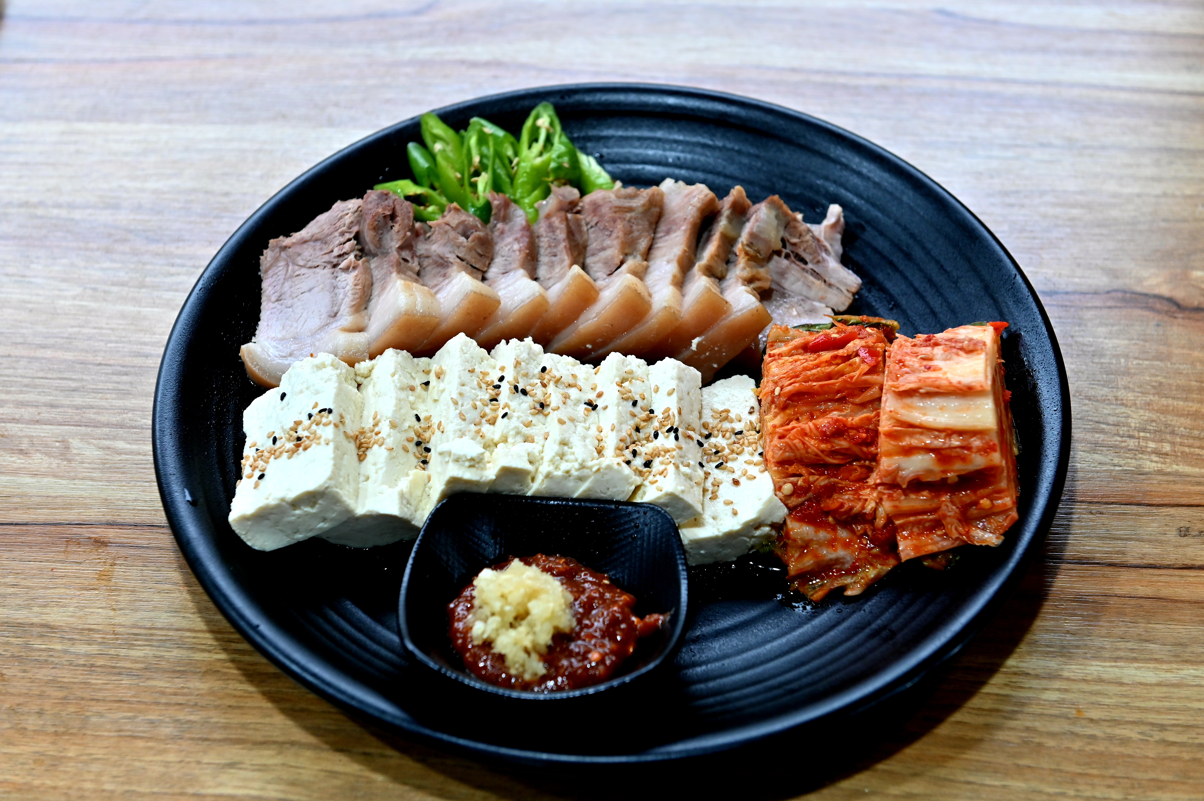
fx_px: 2206
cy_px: 400
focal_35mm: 66
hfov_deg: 30.5
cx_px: 602
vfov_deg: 20.6
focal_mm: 66
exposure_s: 1/125
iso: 800
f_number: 5
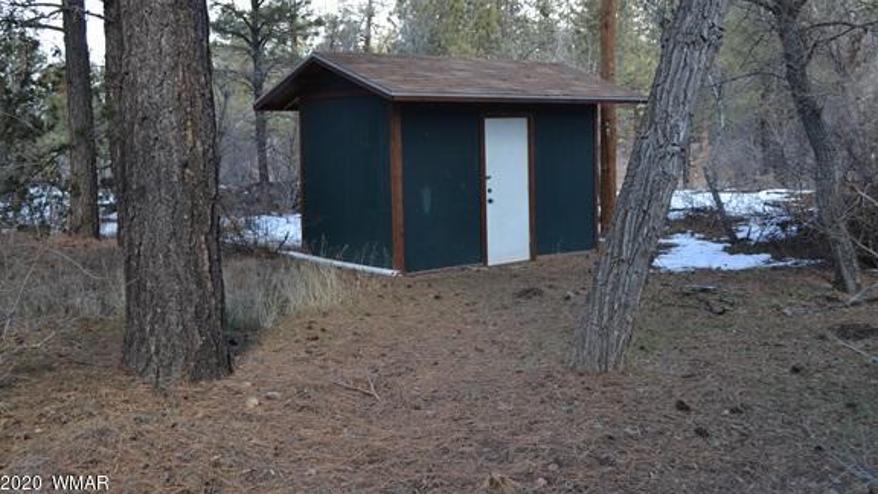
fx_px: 838
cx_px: 434
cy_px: 206
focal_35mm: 36
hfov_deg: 55.3
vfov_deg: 32.8
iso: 160
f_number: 5.6
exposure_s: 1/125
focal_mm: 22
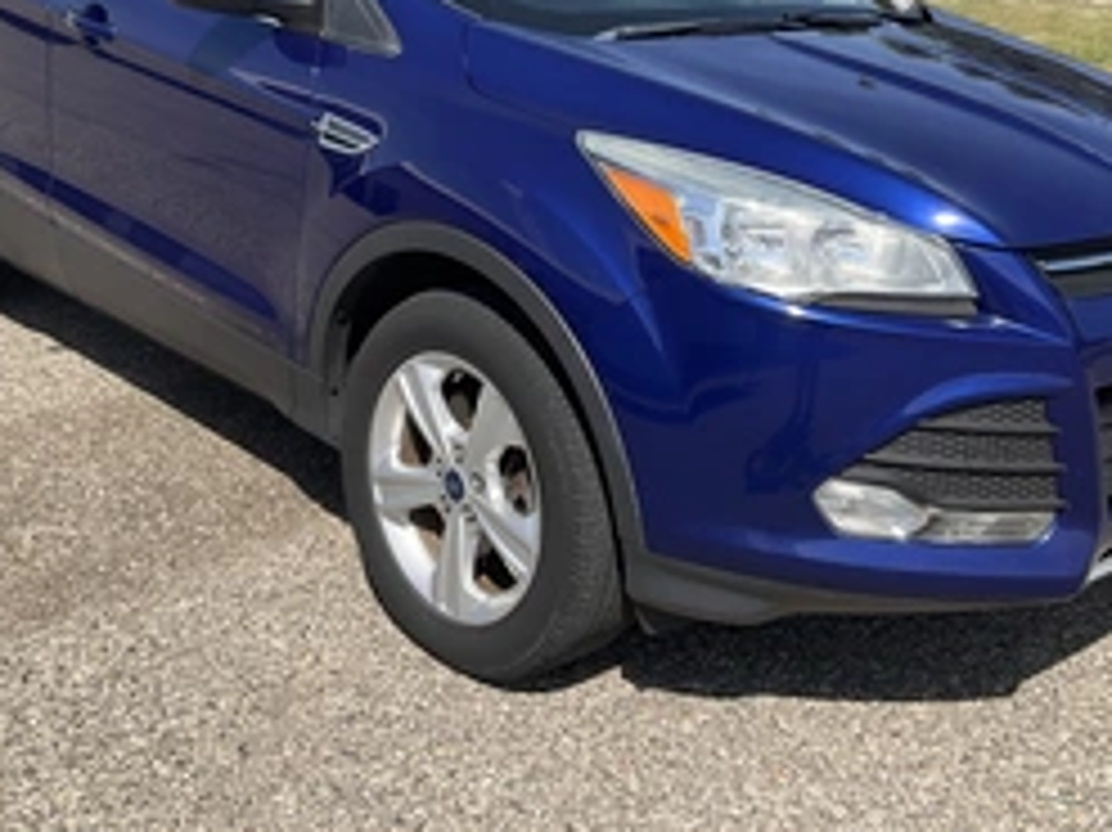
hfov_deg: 40.4
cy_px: 171
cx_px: 617
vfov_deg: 30.1
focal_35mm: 47
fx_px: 1509
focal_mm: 3
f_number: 1.8
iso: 25
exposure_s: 1/1534
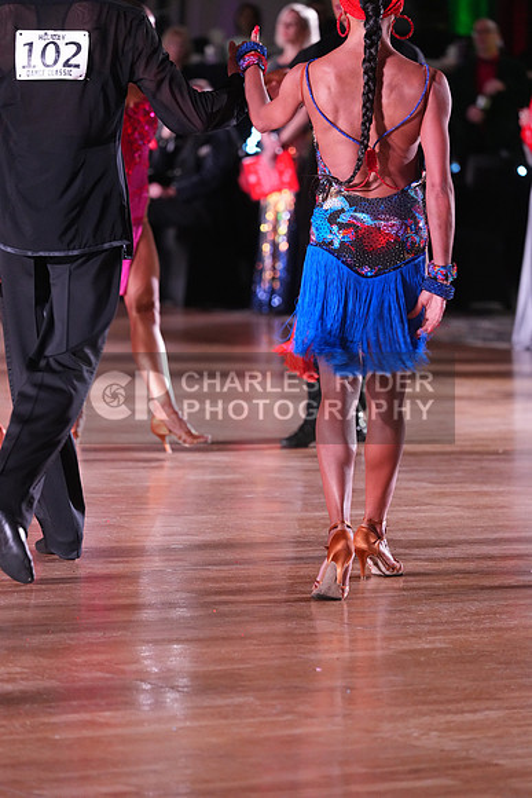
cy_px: 399
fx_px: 4430
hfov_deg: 6.9
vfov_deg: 10.3
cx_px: 266
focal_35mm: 200
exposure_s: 1/200
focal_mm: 200
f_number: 4.5
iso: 4000
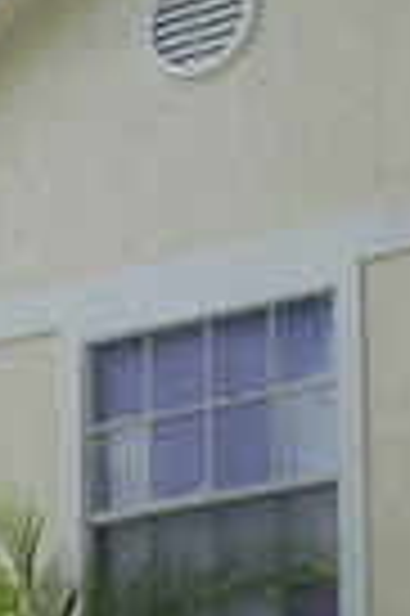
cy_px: 814
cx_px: -173
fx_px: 2532
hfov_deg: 9.1
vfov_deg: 13.4
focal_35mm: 148
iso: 100
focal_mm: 27
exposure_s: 1/200
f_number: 8
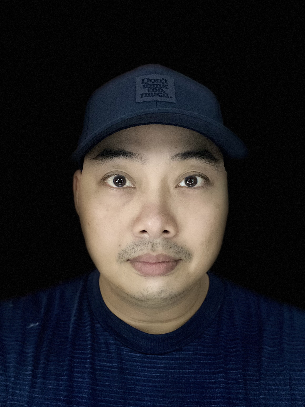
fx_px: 352
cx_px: 152
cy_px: 204
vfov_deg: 60.0
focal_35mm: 30
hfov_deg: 46.8
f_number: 2.2
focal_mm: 2.71
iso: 800
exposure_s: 1/15
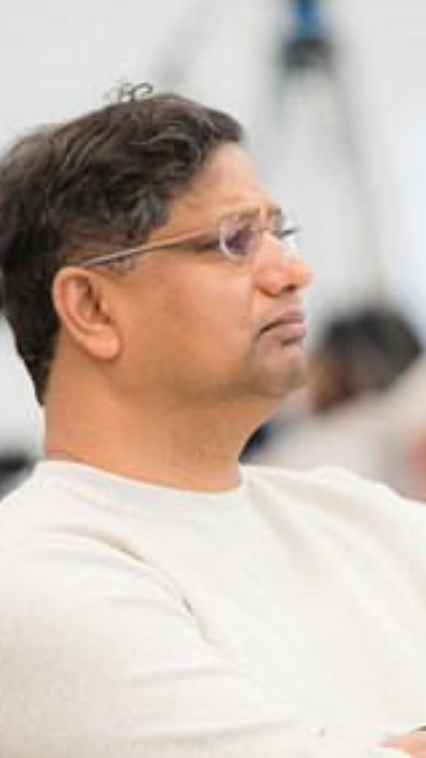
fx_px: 7778
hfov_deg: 3.1
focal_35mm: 387
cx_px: 244
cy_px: 384
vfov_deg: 5.6
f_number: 2.8
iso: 1000
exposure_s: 1/160
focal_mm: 180
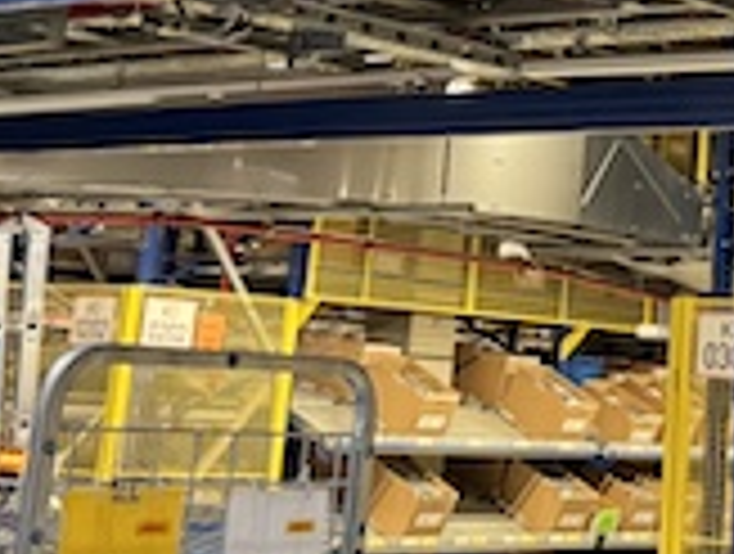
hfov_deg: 20.4
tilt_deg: +16.8
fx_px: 1998
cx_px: 644
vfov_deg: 14.6
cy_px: -297
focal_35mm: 94
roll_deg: -4.7
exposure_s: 1/60
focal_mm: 6.76
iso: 800
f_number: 1.78
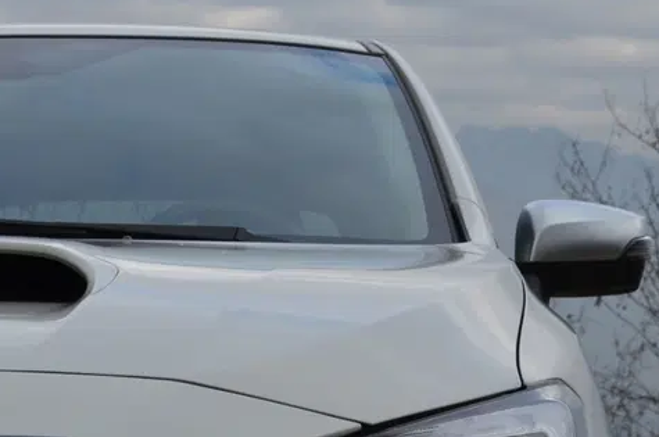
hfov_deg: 14.3
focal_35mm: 144
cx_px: 250
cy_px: 524
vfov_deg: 9.4
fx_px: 2632
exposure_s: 1/250
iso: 200
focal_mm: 38
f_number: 8
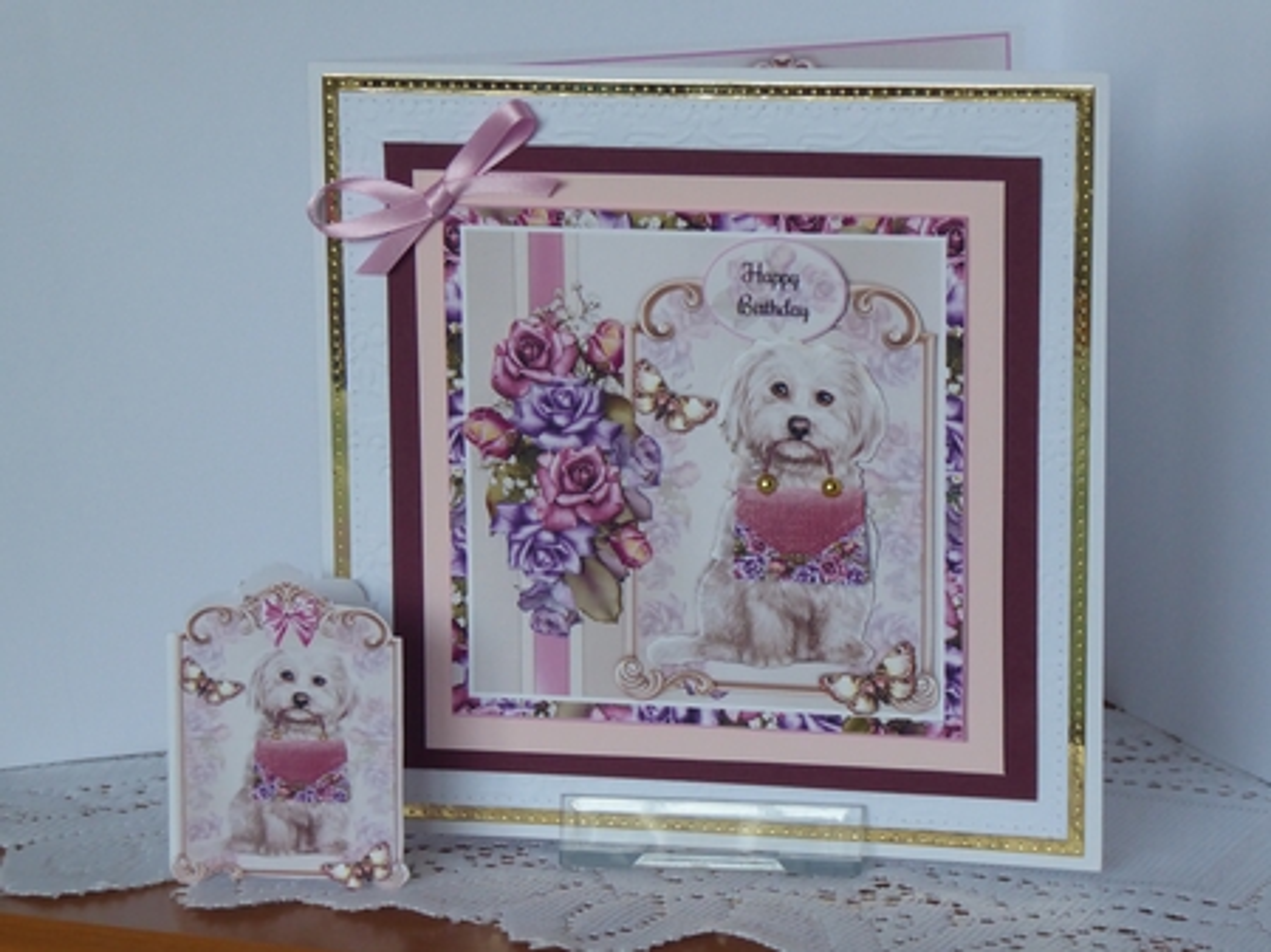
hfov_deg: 16.8
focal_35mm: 117
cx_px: 636
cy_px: 476
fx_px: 4294
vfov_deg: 12.7
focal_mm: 19
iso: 400
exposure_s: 1/50
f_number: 5.1
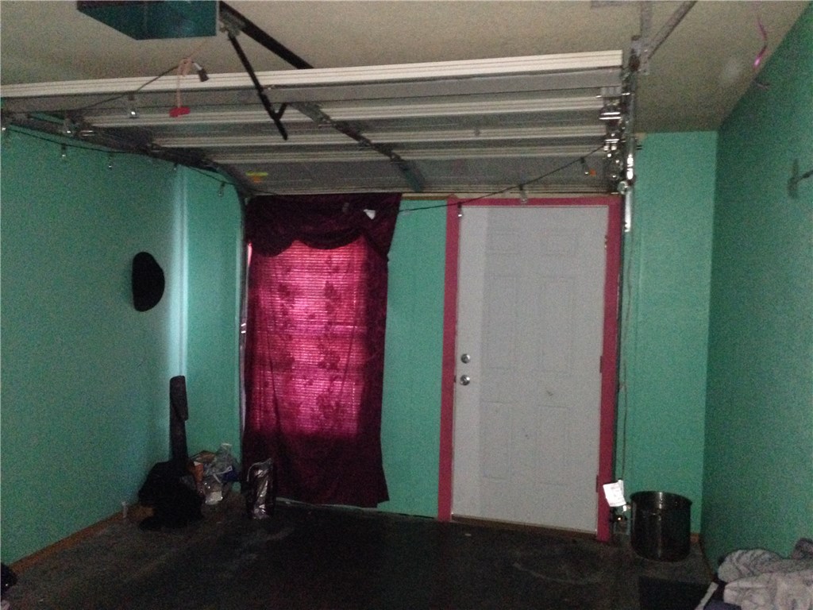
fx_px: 775
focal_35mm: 33
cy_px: 305
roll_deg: -1.4
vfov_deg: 42.9
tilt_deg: -1.4
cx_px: 406
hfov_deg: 55.4
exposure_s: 1/16
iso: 800
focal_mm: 4.12
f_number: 2.4
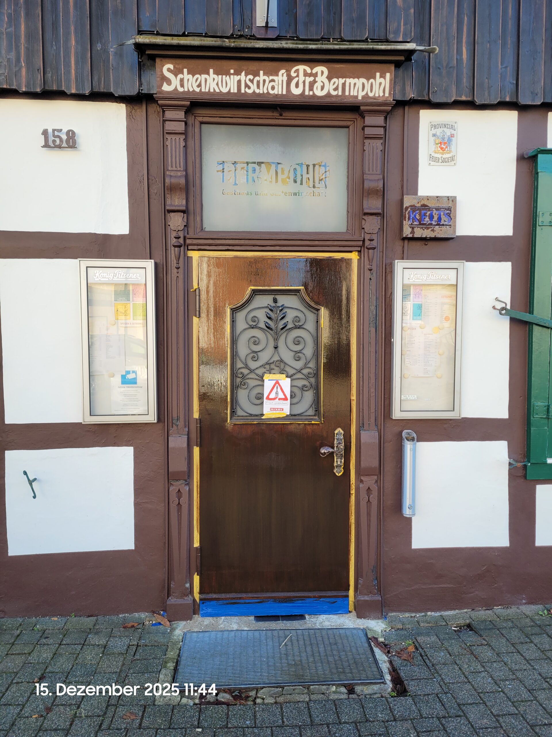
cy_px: 368
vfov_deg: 67.3
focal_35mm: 26
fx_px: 553
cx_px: 276
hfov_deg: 53.1
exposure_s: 1/249
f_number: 1.8
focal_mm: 5.4
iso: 40
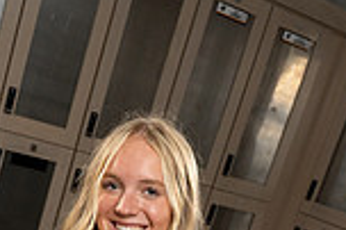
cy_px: 506
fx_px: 941
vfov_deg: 11.9
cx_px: 84
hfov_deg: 20.7
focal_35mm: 98
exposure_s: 1/250
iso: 1000
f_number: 7.1
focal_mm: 33
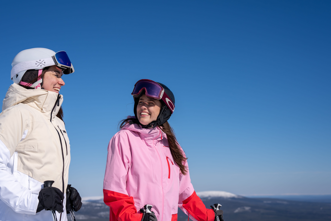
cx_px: 156
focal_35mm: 54
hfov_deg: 36.9
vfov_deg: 25.1
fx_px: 496
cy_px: 108
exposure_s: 1/2500
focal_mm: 48
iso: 100
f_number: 4.5
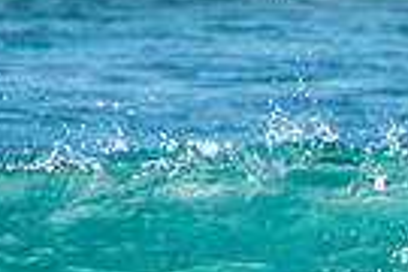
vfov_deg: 0.5
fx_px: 29306
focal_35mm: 2586
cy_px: 346
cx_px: 635
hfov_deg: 0.8
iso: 125
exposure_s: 1/400
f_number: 5.6
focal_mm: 400
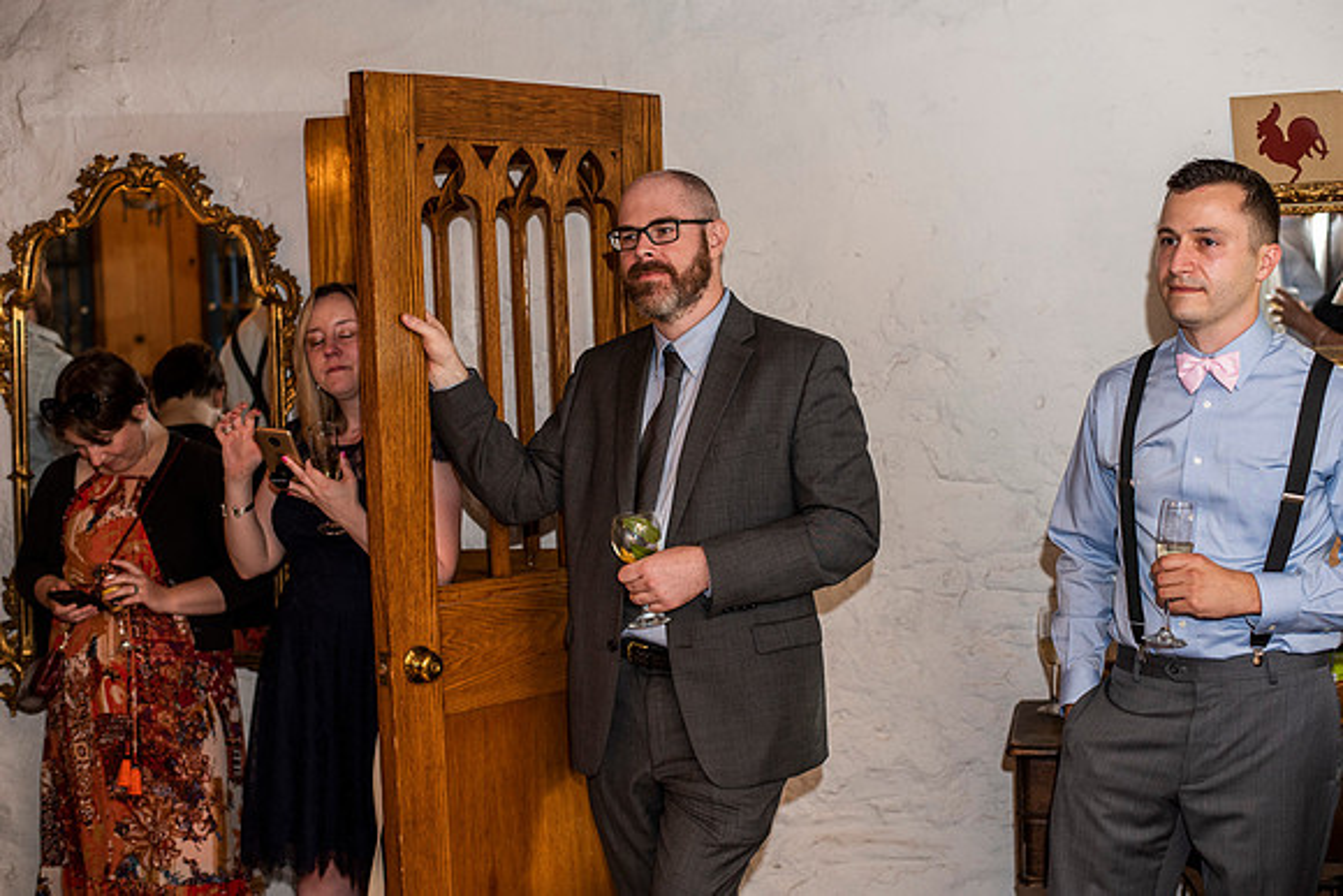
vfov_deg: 27.0
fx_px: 1866
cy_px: 448
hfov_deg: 39.6
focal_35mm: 50
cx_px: 672
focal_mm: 50
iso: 500
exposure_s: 1/100
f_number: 3.2
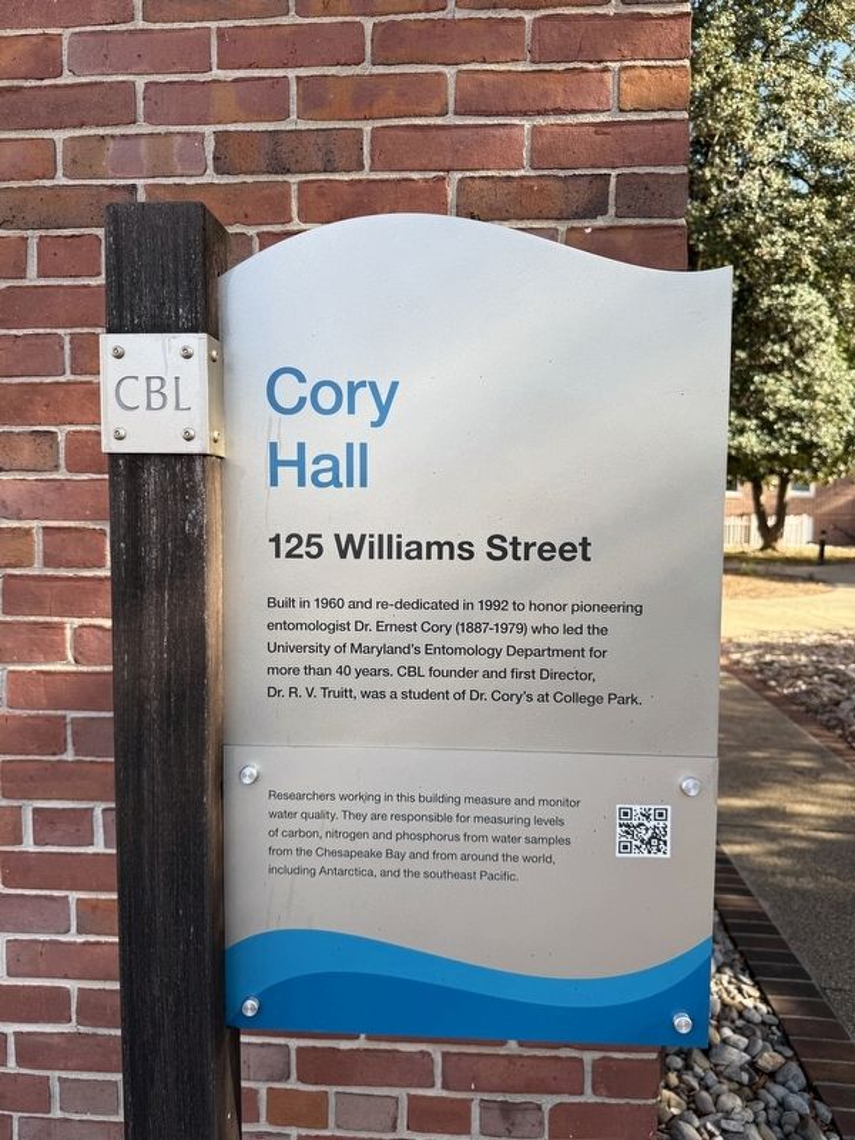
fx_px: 790
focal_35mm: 24
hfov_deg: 56.8
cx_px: 428
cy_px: 570
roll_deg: -1.0
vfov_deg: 71.6
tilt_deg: -3.0
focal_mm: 6.76
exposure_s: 1/772
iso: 80
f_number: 1.78
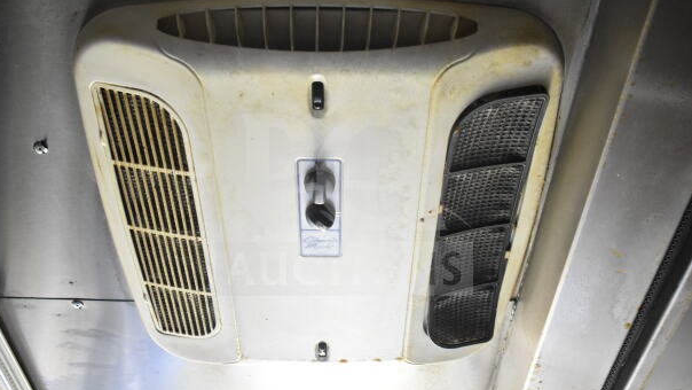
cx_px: 344
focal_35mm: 37
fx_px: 670
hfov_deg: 54.6
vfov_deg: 32.4
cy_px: 205
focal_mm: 23
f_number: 3.8
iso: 2200
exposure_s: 1/40
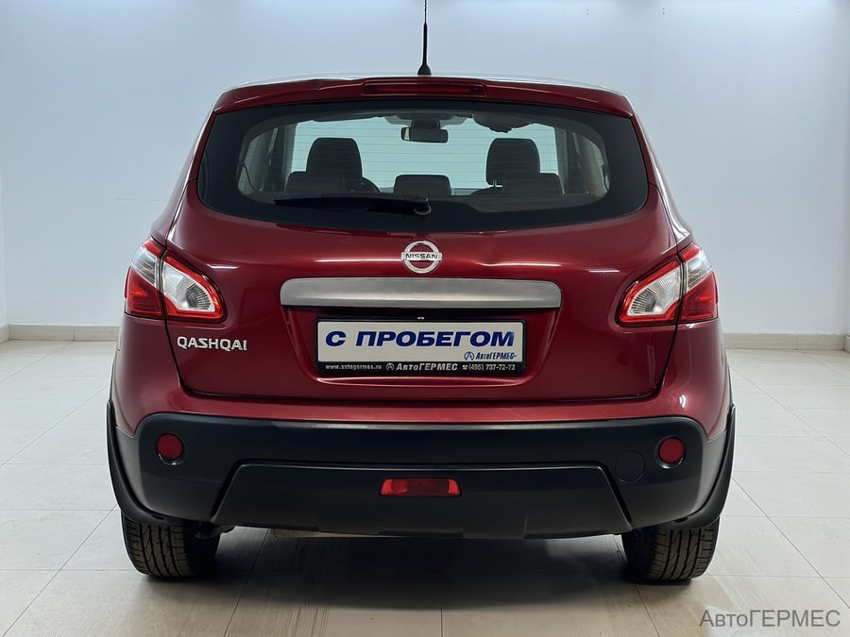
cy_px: 318
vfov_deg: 30.3
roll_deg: -1.0
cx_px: 425
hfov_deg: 39.7
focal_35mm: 48
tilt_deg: -8.4
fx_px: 1179
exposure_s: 1/100
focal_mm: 6.86
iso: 200
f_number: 1.78
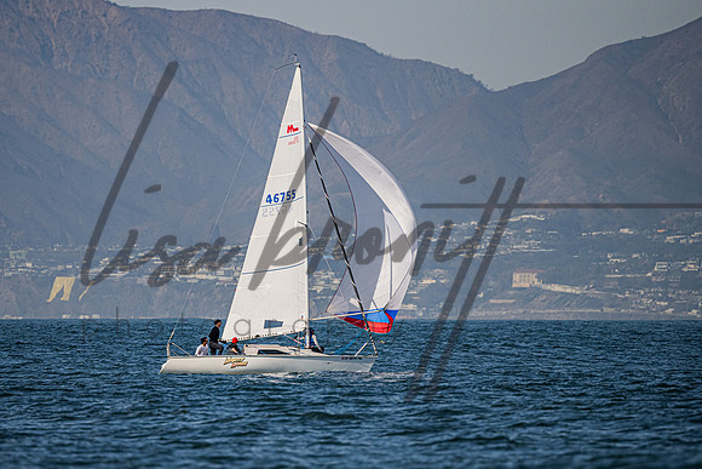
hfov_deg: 3.8
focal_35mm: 542
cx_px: 267
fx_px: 10574
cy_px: 219
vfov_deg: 2.5
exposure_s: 1/4000
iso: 320
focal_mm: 400
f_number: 5.6
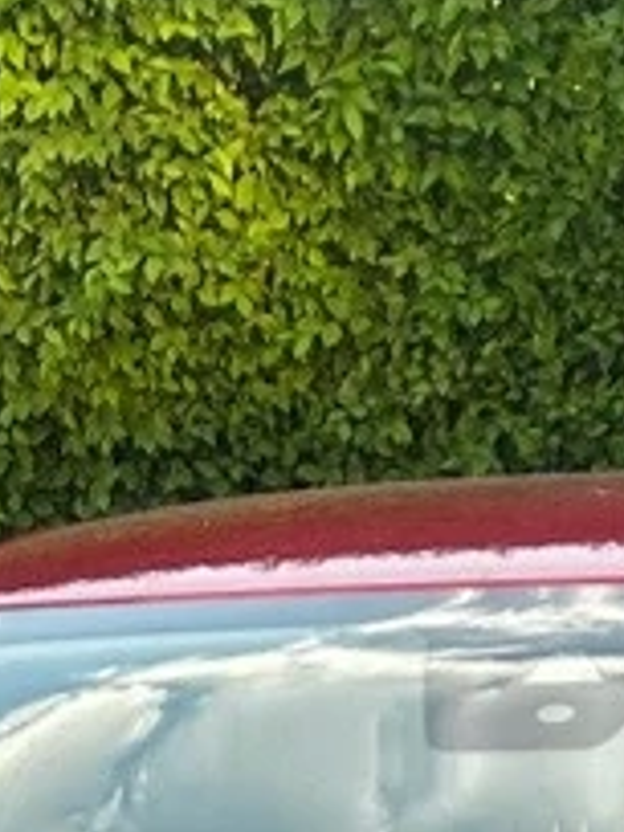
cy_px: 2219
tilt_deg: -21.6
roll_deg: -2.2
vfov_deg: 9.8
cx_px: 669
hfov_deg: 8.7
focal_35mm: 170
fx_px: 4086
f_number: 1.5
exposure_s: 1/335
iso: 50
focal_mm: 5.7
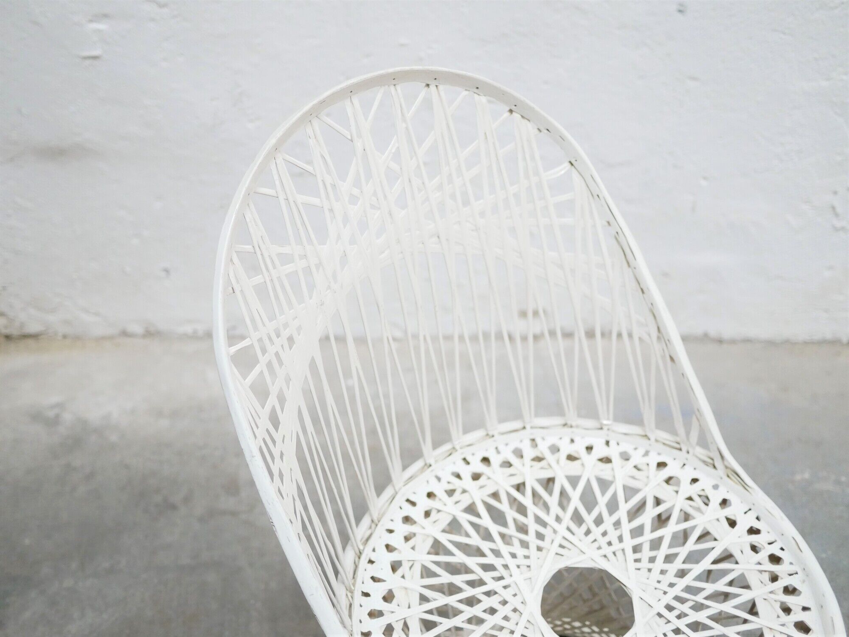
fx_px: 982
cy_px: 318
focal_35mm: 40
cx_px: 424
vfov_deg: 36.0
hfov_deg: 46.8
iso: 2500
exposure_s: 1/60
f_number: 1.7
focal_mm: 20
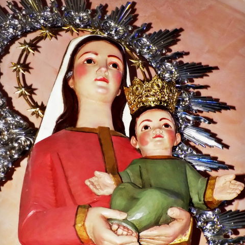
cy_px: 159
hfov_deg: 12.5
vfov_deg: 12.5
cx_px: 122
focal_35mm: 140
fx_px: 1121
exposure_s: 1/30
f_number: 4.8
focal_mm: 20.9
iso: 500
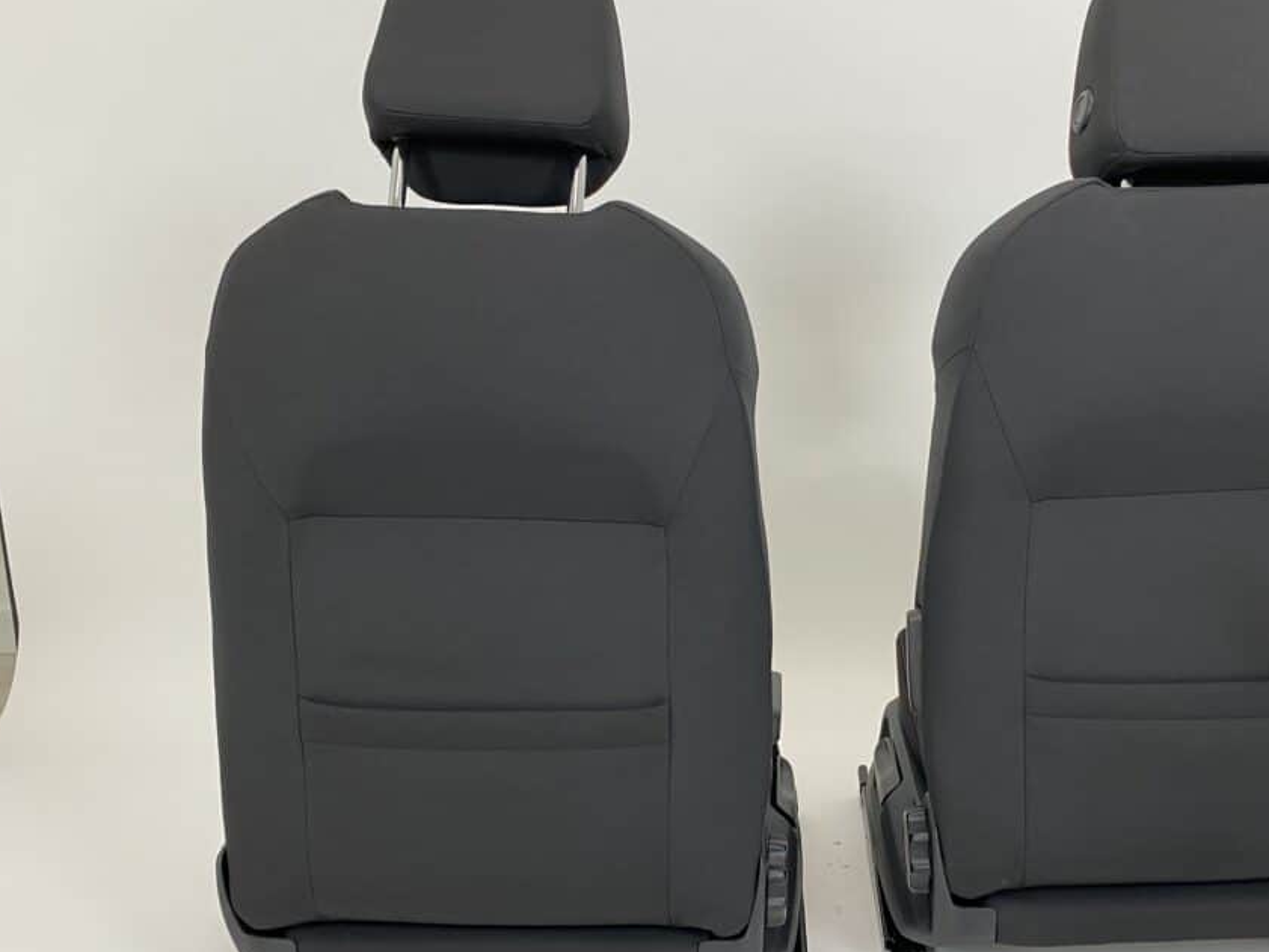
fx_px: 1247
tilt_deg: -11.4
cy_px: 592
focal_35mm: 34
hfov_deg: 53.3
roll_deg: +1.0
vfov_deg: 41.5
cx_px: 806
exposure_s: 1/50
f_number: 1.8
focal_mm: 4.25
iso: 64
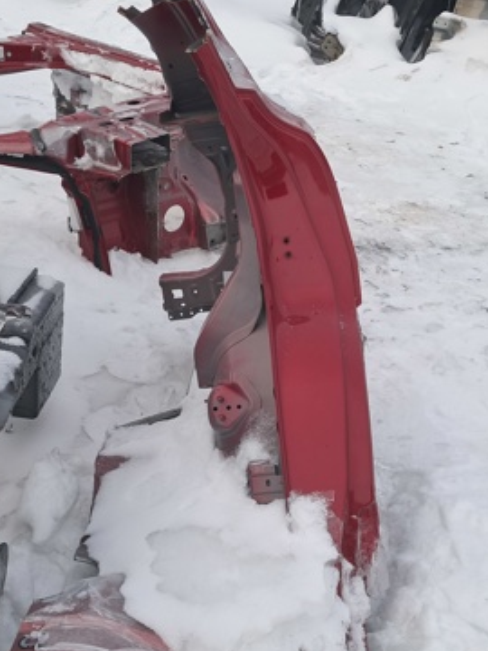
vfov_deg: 39.3
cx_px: 210
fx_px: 902
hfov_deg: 30.2
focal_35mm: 48
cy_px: 415
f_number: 1.8
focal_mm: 4
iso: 50
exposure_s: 1/126
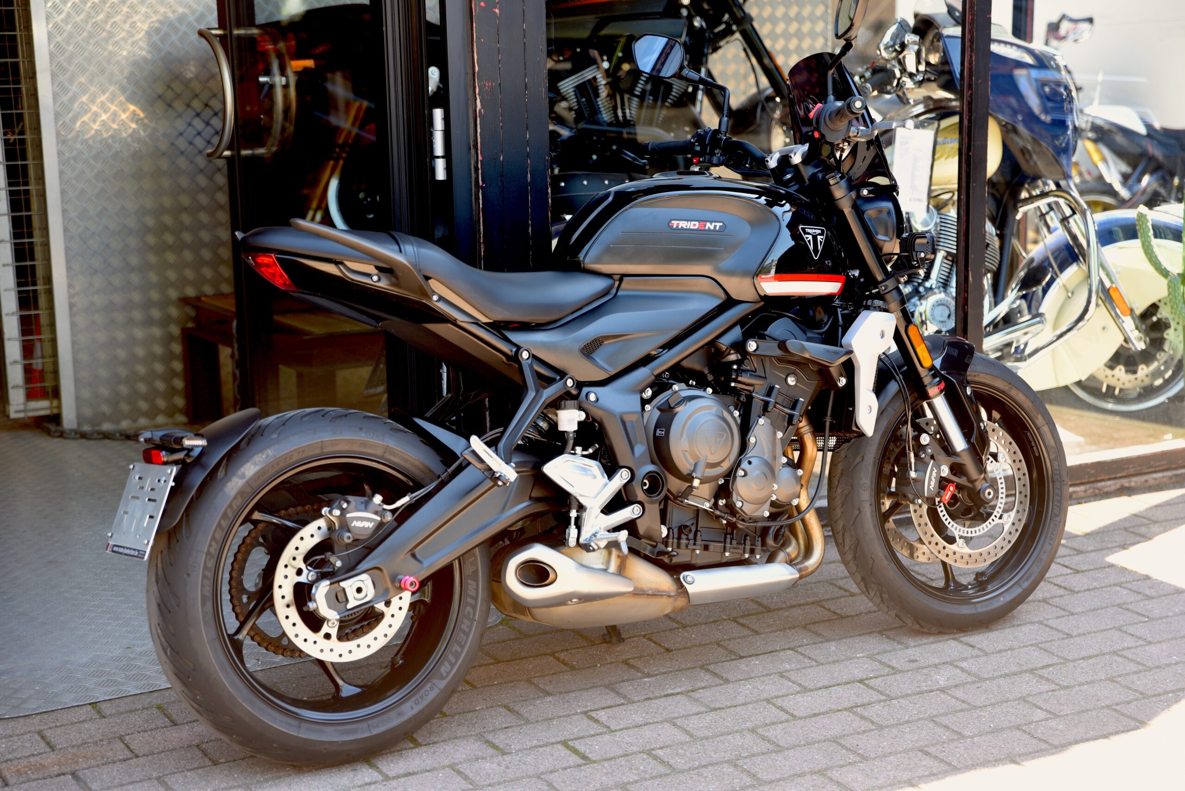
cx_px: 592
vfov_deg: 21.9
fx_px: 2042
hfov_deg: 32.4
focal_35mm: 62
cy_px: 396
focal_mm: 62
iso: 100
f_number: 3.2
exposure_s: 1/60
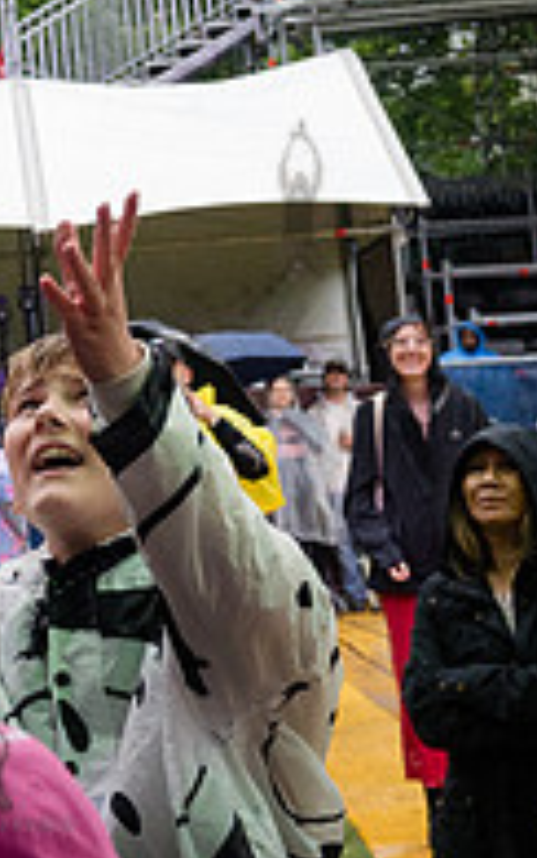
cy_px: 18
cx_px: -448
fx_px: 2995
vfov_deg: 16.0
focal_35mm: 128
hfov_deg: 9.7
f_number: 4.5
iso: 2000
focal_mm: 38
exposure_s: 1/1600
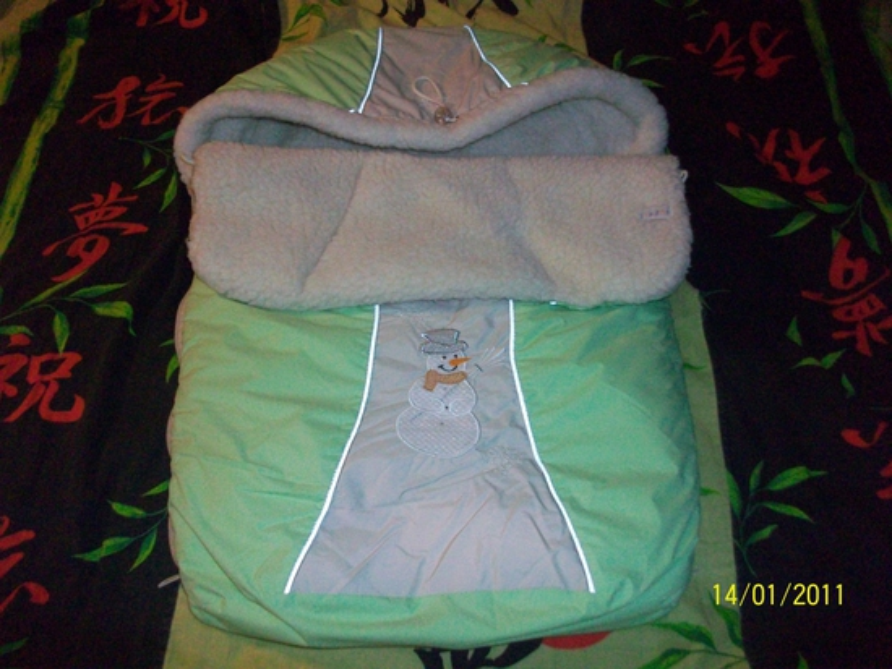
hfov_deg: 56.8
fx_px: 825
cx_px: 446
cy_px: 334
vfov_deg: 44.2
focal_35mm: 32
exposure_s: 1/60
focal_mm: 5.7
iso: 400
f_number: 2.8
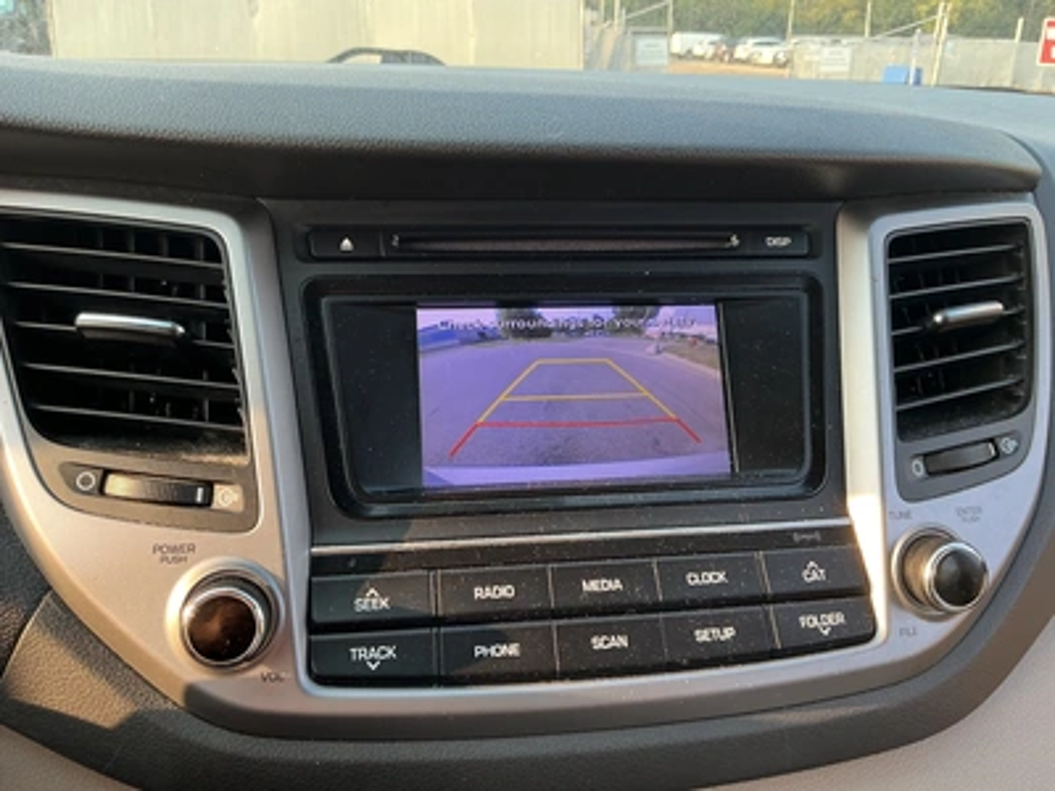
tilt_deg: -20.7
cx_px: 528
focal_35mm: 28
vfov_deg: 49.7
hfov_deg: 63.4
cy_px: 396
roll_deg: -0.9
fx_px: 853
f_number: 1.8
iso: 50
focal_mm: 3
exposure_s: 1/122
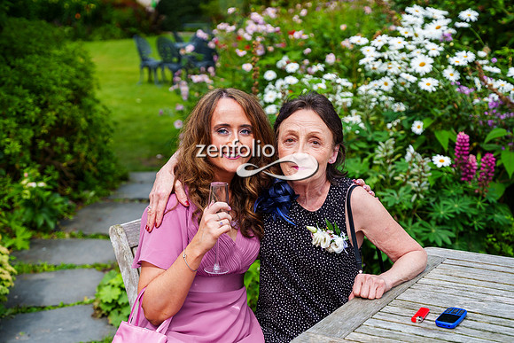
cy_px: 148
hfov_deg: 32.1
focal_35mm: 63
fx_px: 893
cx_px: 252
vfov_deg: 21.7
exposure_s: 1/3200
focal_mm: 55
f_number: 3.5
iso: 320
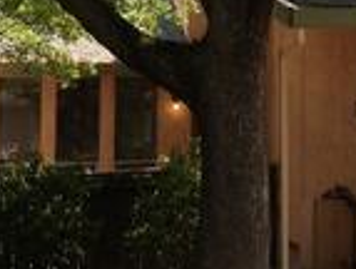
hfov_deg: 15.2
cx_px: 428
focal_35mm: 125
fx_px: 1289
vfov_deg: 11.7
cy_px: -25
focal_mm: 4.28
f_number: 2.4
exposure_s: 1/460
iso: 50
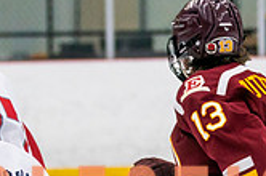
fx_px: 3348
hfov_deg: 4.5
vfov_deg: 3.0
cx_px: 228
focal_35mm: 454
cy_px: 169
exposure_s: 1/640
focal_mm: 100
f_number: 2.8
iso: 2000
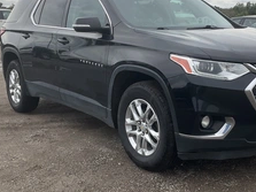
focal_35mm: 52
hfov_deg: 36.4
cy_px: 85
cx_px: 176
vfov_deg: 28.0
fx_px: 384
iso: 25
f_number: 1.8
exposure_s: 1/1848
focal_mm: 3
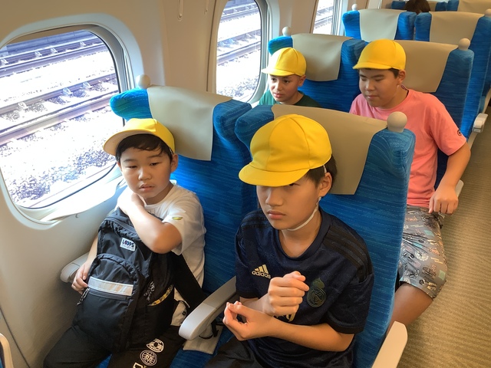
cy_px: 184
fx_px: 440
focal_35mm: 31
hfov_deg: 58.4
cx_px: 246
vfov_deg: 45.4
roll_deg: +2.5
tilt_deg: -28.2
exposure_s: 1/50
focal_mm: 3.3
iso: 64
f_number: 2.4
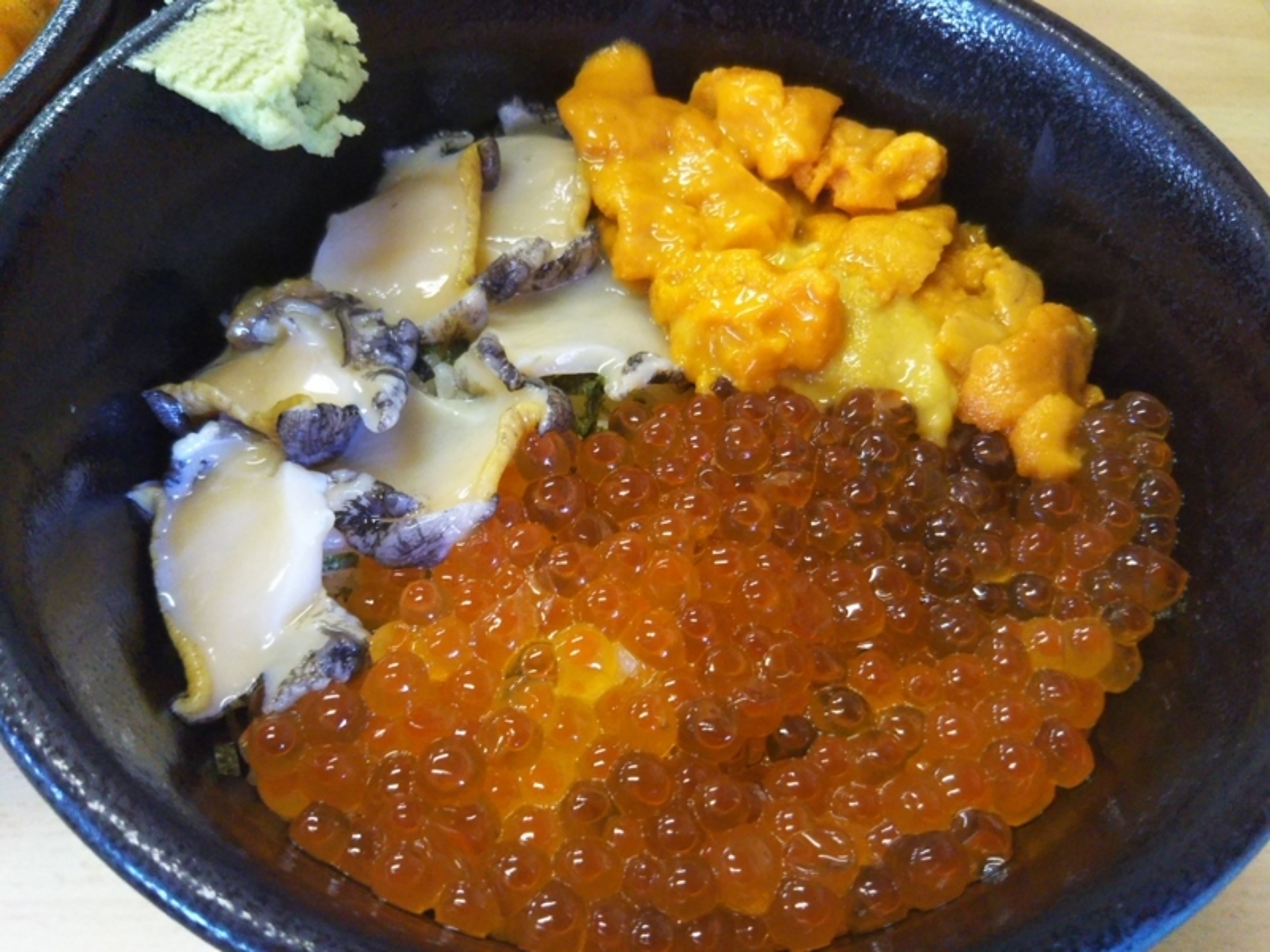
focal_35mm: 30
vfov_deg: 46.8
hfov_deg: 60.0
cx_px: 635
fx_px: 1101
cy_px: 476
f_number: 2.2
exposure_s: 1/40
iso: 200
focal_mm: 4
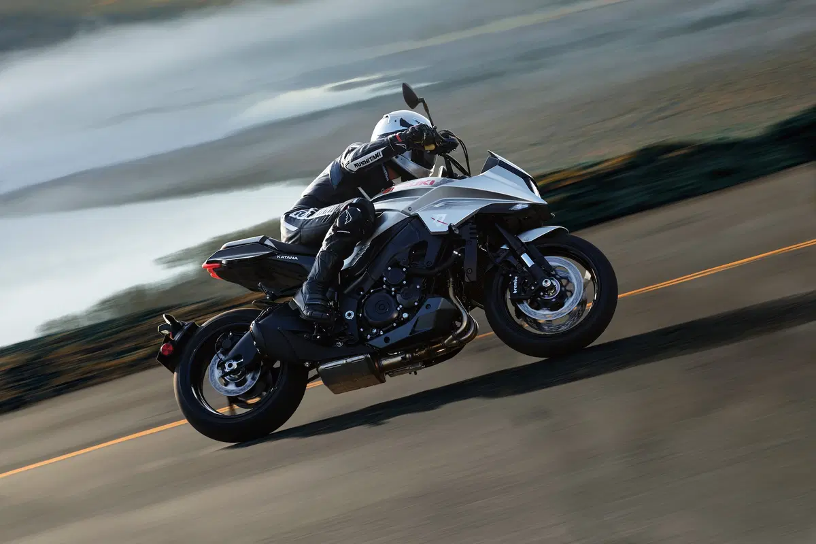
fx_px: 2266
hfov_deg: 20.4
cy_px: 272
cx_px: 408
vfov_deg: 13.7
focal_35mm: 100
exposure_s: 1/125
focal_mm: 100
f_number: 8
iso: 125
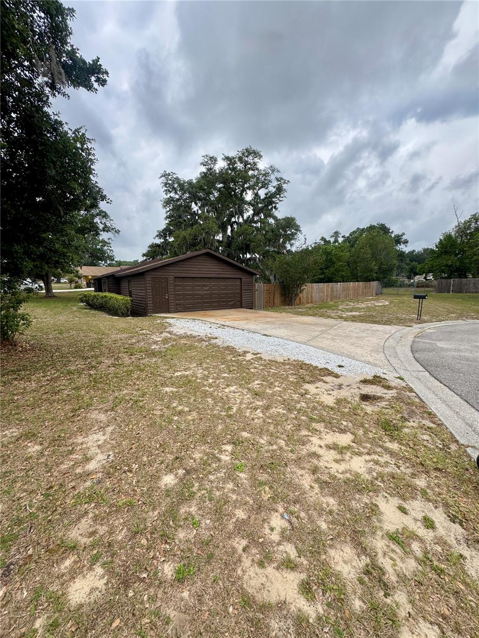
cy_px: 319
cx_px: 240
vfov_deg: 102.1
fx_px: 258
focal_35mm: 14
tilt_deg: -7.7
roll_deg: -0.8
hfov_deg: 85.7
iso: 40
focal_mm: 2.22
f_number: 2.2
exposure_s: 1/407
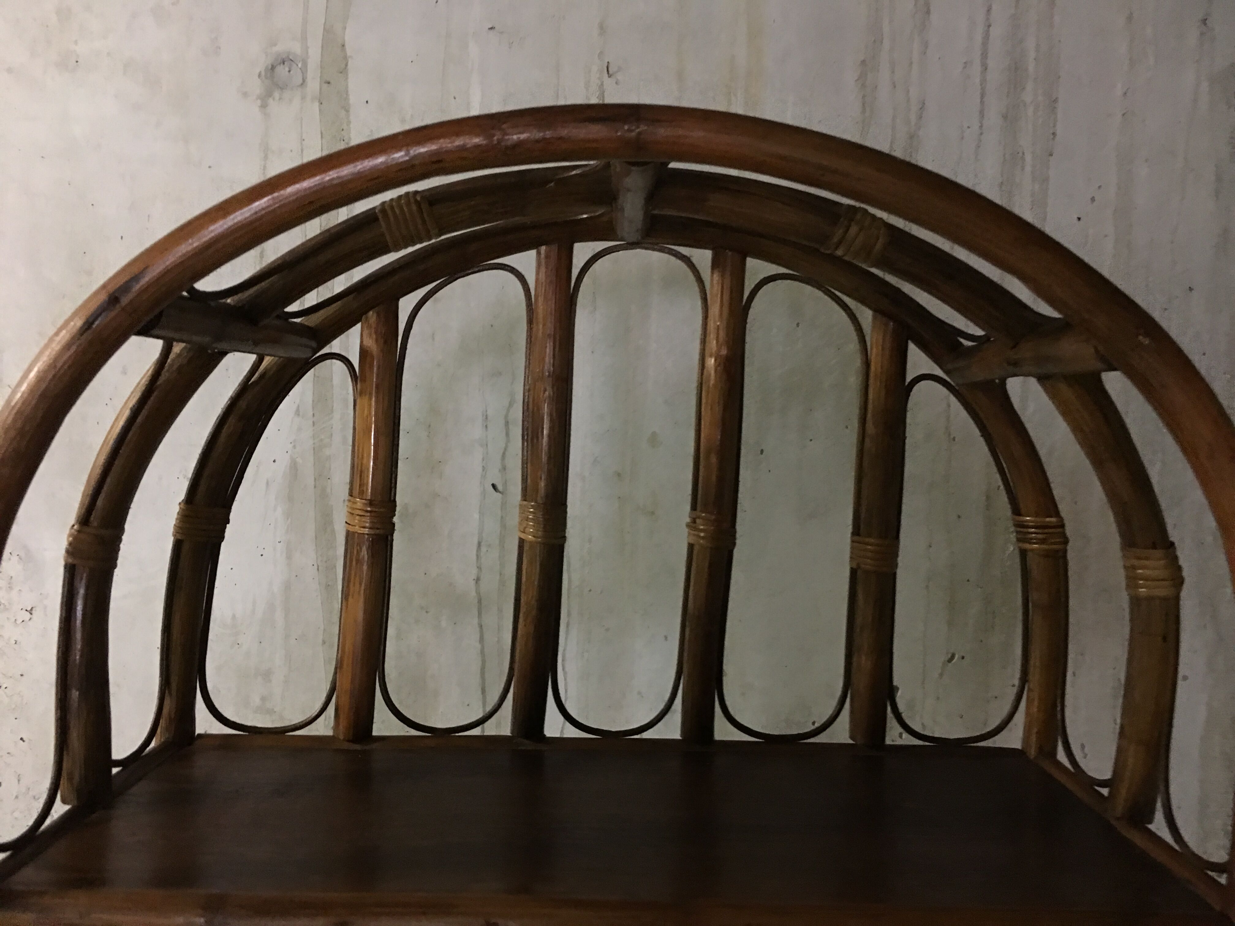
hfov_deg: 61.7
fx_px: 1035
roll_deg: -1.6
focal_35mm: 29
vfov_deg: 48.2
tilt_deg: -1.0
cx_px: 618
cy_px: 463
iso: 100
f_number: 2.2
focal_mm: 4.15
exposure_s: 1/4
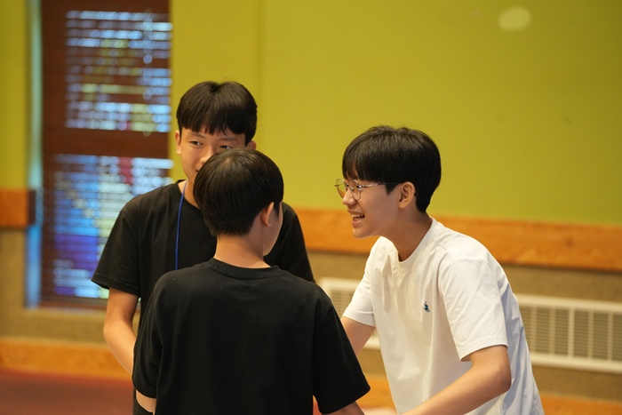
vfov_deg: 11.5
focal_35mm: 119
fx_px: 2056
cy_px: 208
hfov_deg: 17.2
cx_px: 311
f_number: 2.8
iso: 4000
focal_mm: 119
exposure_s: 1/250
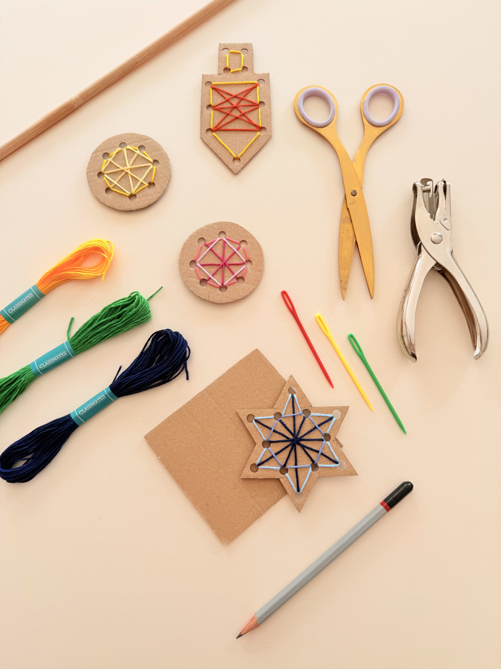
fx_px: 463
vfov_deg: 71.6
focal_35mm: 24
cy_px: 334
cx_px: 250
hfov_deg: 56.8
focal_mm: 6.76
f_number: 1.78
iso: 64
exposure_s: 1/198
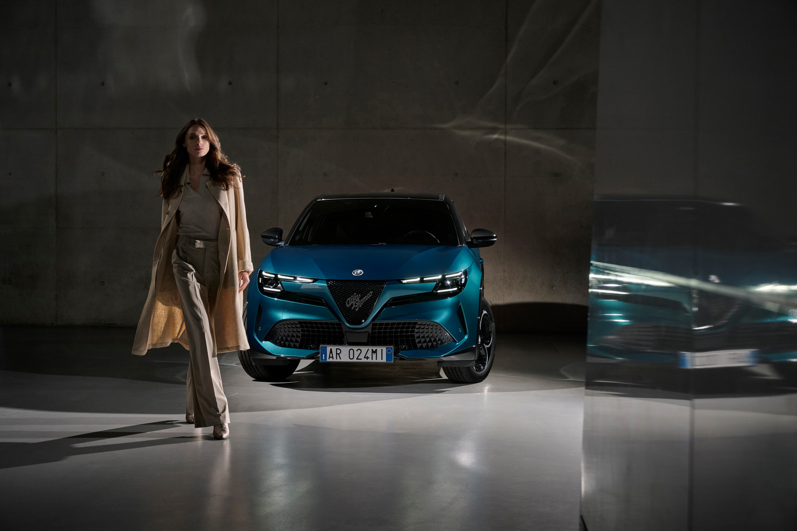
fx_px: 1173
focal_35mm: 53
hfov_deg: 37.5
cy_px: 266
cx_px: 398
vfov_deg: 25.5
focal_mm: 53
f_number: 4.5
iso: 400
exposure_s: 1/125
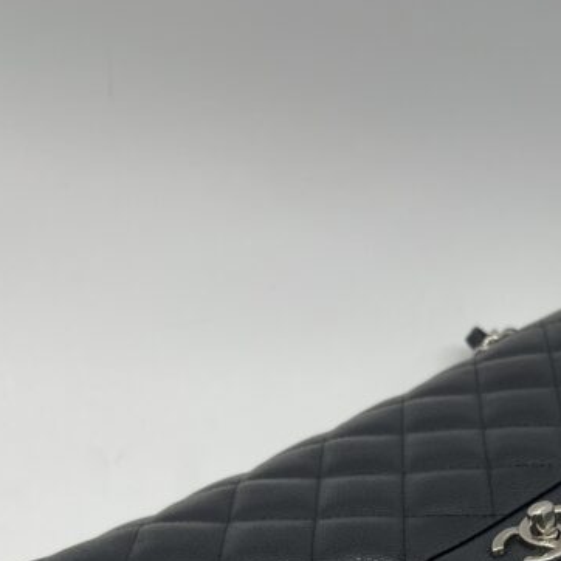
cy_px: 679
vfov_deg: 24.0
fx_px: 1192
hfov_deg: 26.1
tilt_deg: -46.2
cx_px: 437
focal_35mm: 65
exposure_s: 1/241
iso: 40
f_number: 1.5
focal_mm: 5.7
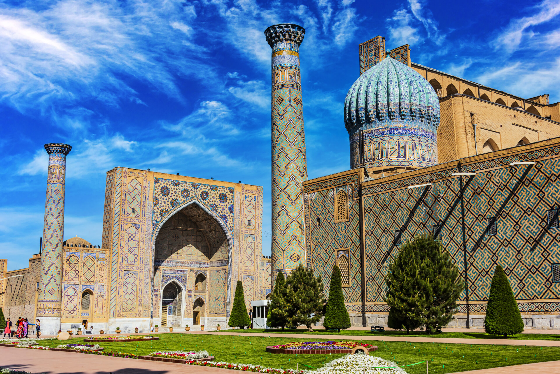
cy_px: 187
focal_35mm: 42
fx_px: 654
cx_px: 280
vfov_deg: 31.9
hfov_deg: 46.4
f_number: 10
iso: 200
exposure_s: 1/500
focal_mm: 42
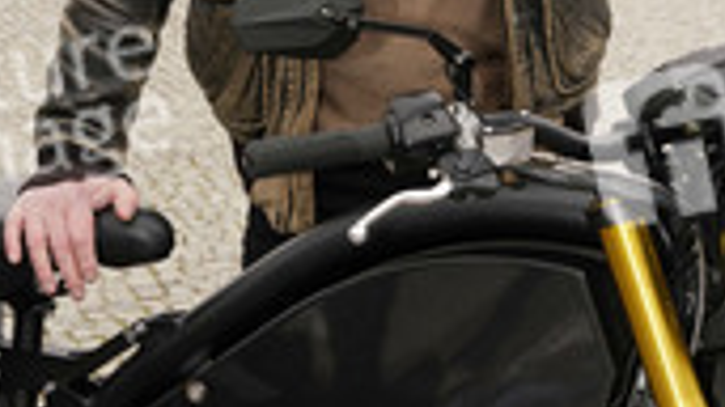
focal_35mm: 98
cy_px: -85
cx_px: 415
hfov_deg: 21.8
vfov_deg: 12.1
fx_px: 1883
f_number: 8
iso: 500
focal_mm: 40
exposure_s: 1/250
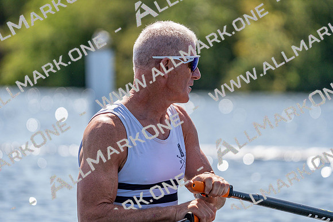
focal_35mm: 371
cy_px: 111
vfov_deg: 3.7
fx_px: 3432
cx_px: 166
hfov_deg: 5.6
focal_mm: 371
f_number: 6.3
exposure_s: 1/2000
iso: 320
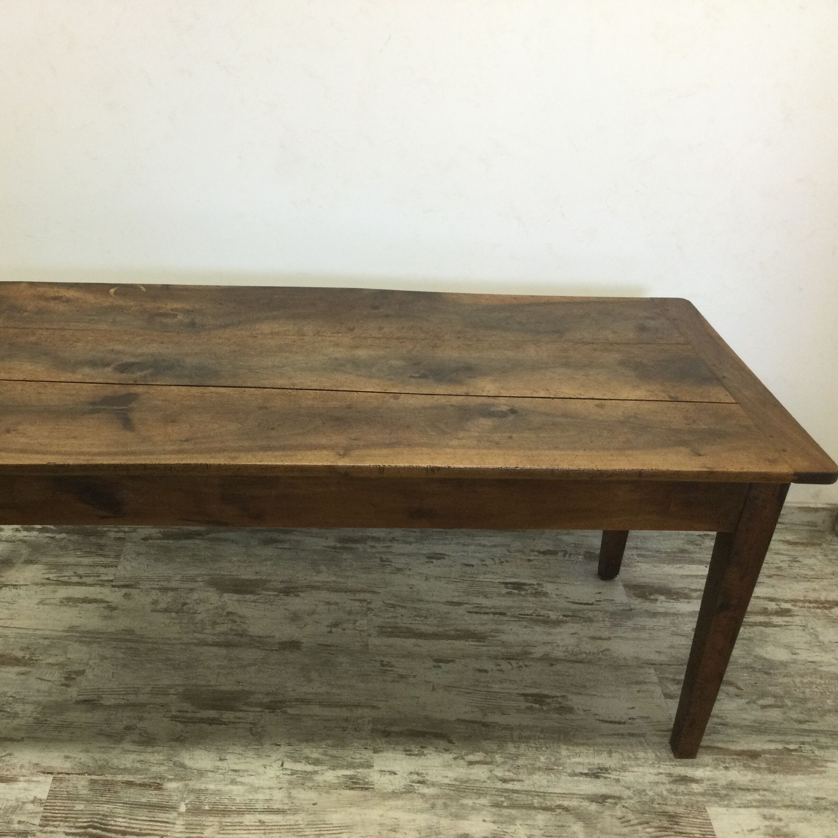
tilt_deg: -32.0
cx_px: 299
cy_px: 421
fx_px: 1013
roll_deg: -0.9
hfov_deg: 44.4
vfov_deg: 44.9
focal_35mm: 37
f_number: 2.4
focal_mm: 3.3
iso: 64
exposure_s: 1/33
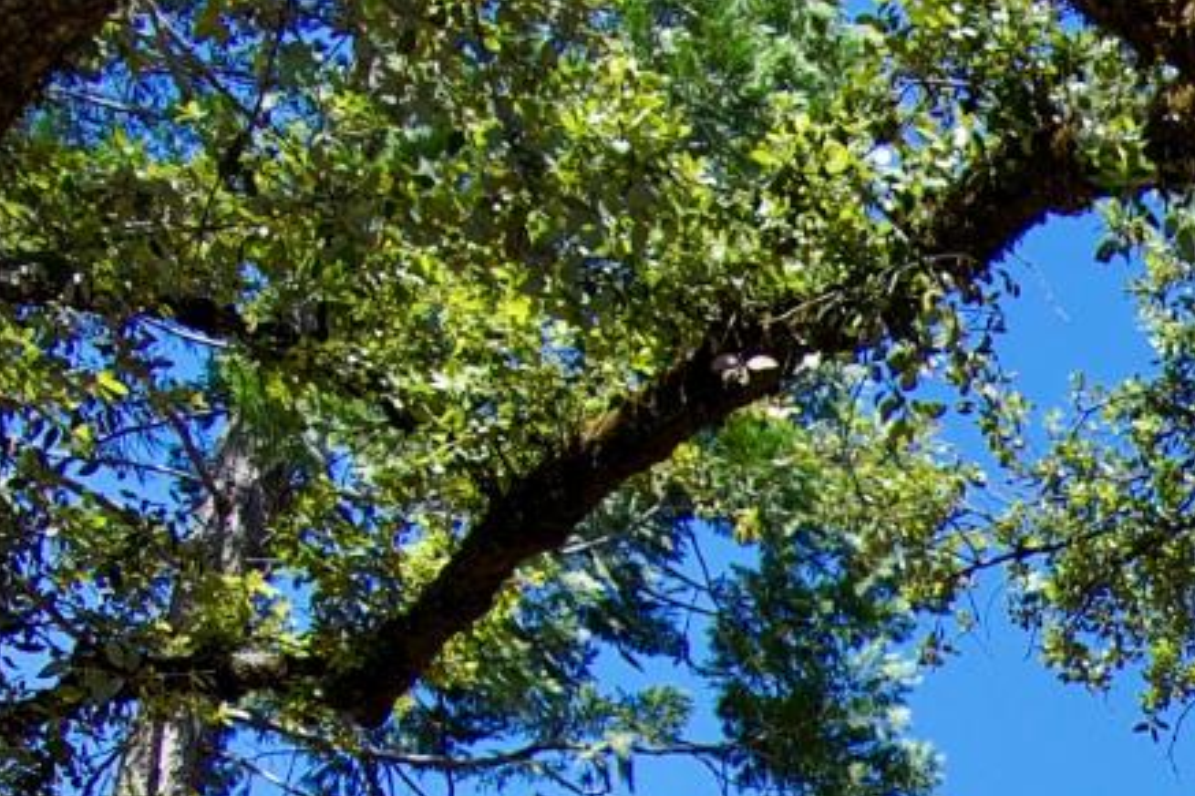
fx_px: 2489
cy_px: 1316
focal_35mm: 75
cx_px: 1936
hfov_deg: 21.3
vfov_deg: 16.1
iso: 100
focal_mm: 3.7
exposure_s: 1/540
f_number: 2.8
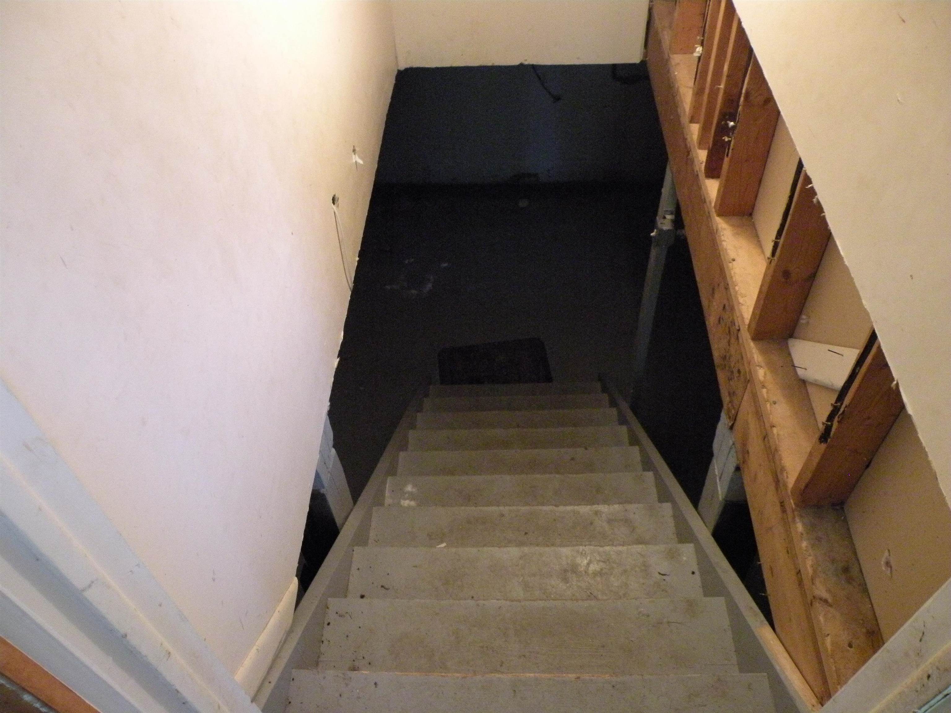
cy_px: 356
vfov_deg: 51.4
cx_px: 476
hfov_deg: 65.3
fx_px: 742
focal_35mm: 27
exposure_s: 1/47.1
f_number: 2.8
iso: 400
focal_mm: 4.7
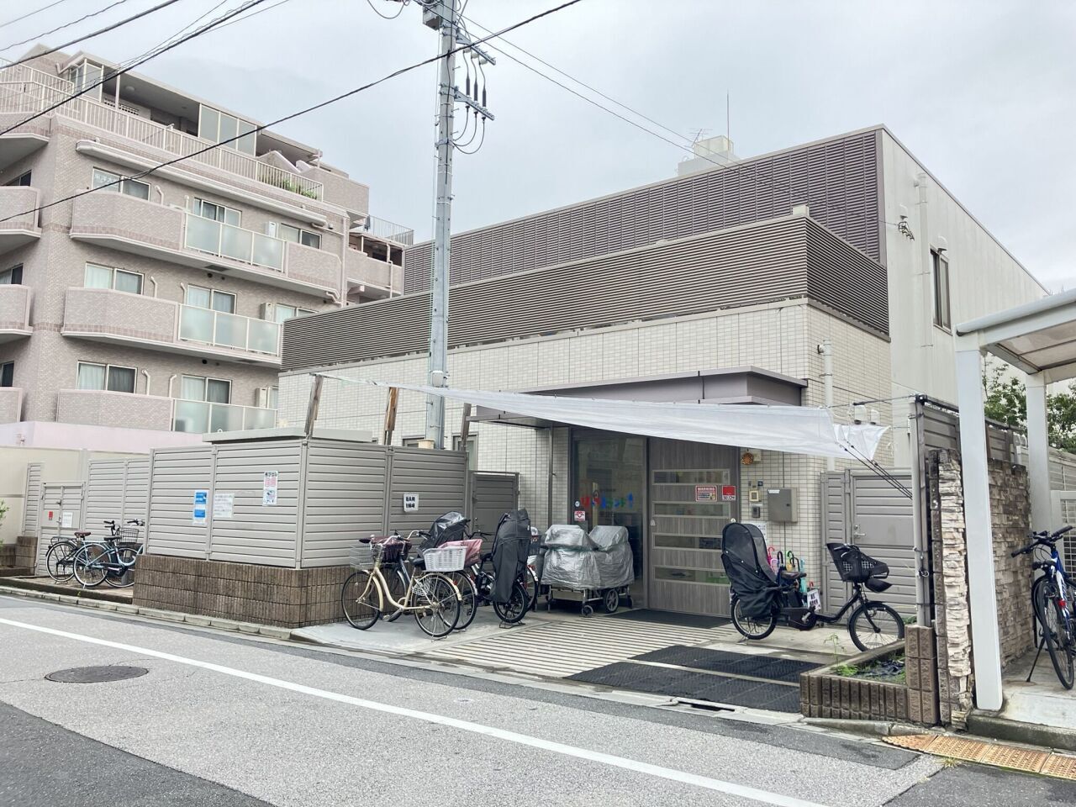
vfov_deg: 49.7
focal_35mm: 28
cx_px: 538
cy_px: 404
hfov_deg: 63.4
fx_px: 870
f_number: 1.8
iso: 50
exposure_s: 1/121
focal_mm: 3.99
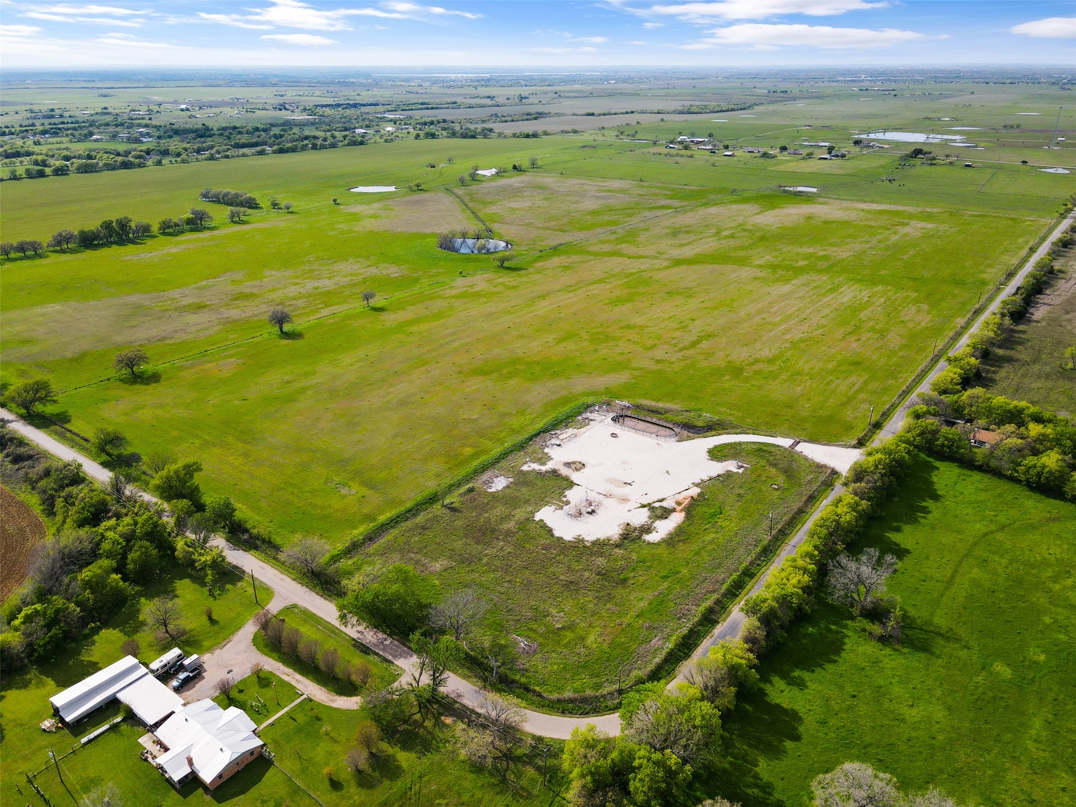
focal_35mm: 24
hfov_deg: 71.6
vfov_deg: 56.8
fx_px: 746
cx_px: 538
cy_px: 404
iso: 100
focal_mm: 4.5
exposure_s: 1/730
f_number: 2.8
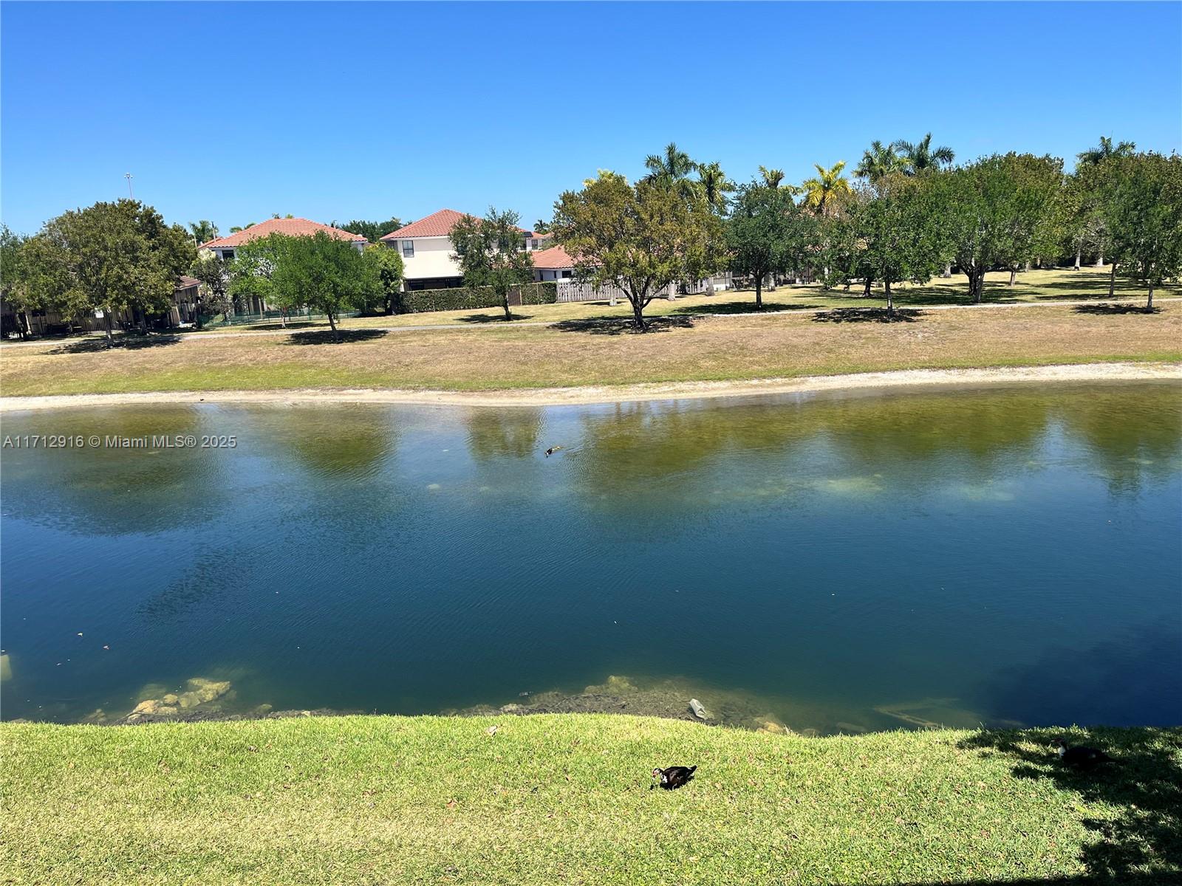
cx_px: 591
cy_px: 443
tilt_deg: -12.8
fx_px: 888
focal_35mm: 26
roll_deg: +2.6
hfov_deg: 67.3
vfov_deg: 53.1
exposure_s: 1/2967
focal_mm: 5.1
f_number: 1.6
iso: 50
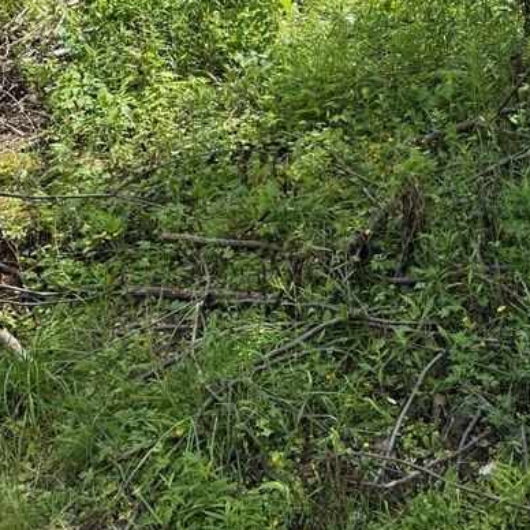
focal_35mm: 56
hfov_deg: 30.6
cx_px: 281
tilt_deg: +4.2
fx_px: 970
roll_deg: +2.1
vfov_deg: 28.7
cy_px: 0
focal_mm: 6.76
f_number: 1.78
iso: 100
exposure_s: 1/1949
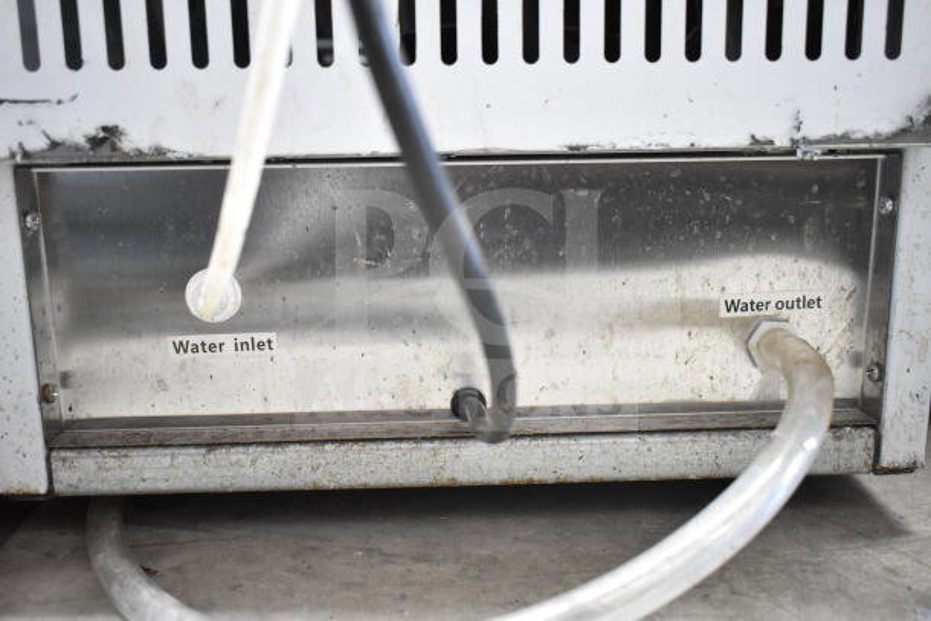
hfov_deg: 53.1
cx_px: 466
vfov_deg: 36.9
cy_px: 310
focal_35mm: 36
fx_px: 931
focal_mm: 24
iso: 3200
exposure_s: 1/40
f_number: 3.8
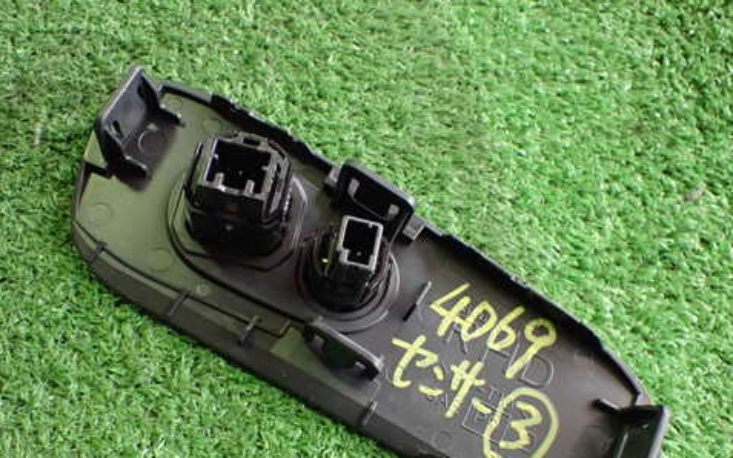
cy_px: 292
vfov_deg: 31.8
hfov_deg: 49.3
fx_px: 799
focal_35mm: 40
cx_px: 360
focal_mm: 5.4
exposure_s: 1/80
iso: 800
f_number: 2.3
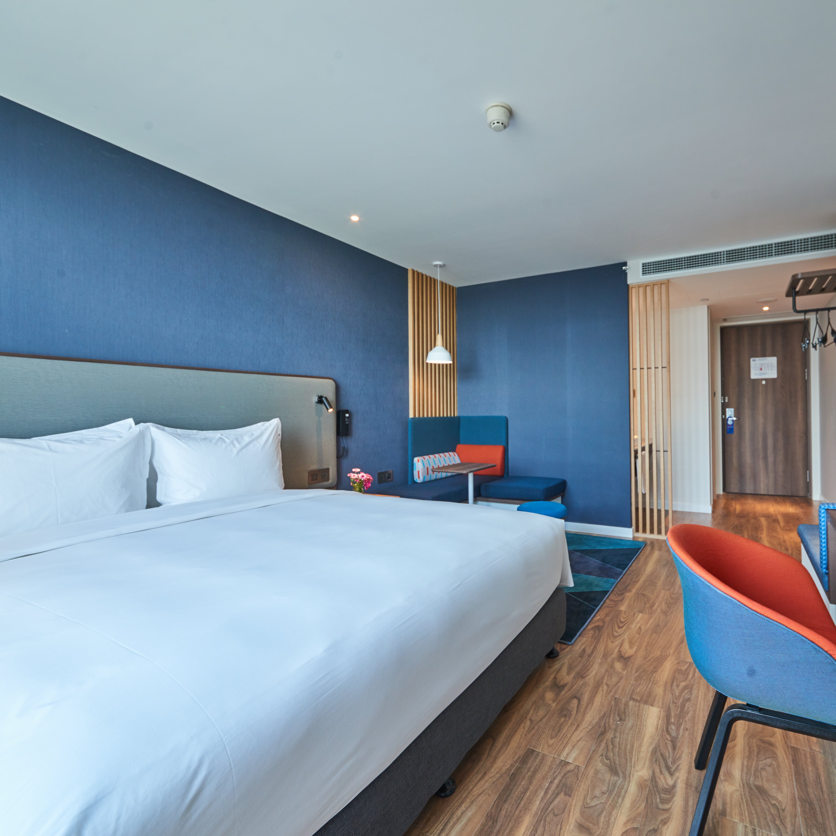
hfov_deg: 86.3
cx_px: 504
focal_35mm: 16
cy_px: 422
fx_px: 437
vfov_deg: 87.4
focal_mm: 12
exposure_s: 1/13
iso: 125
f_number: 9
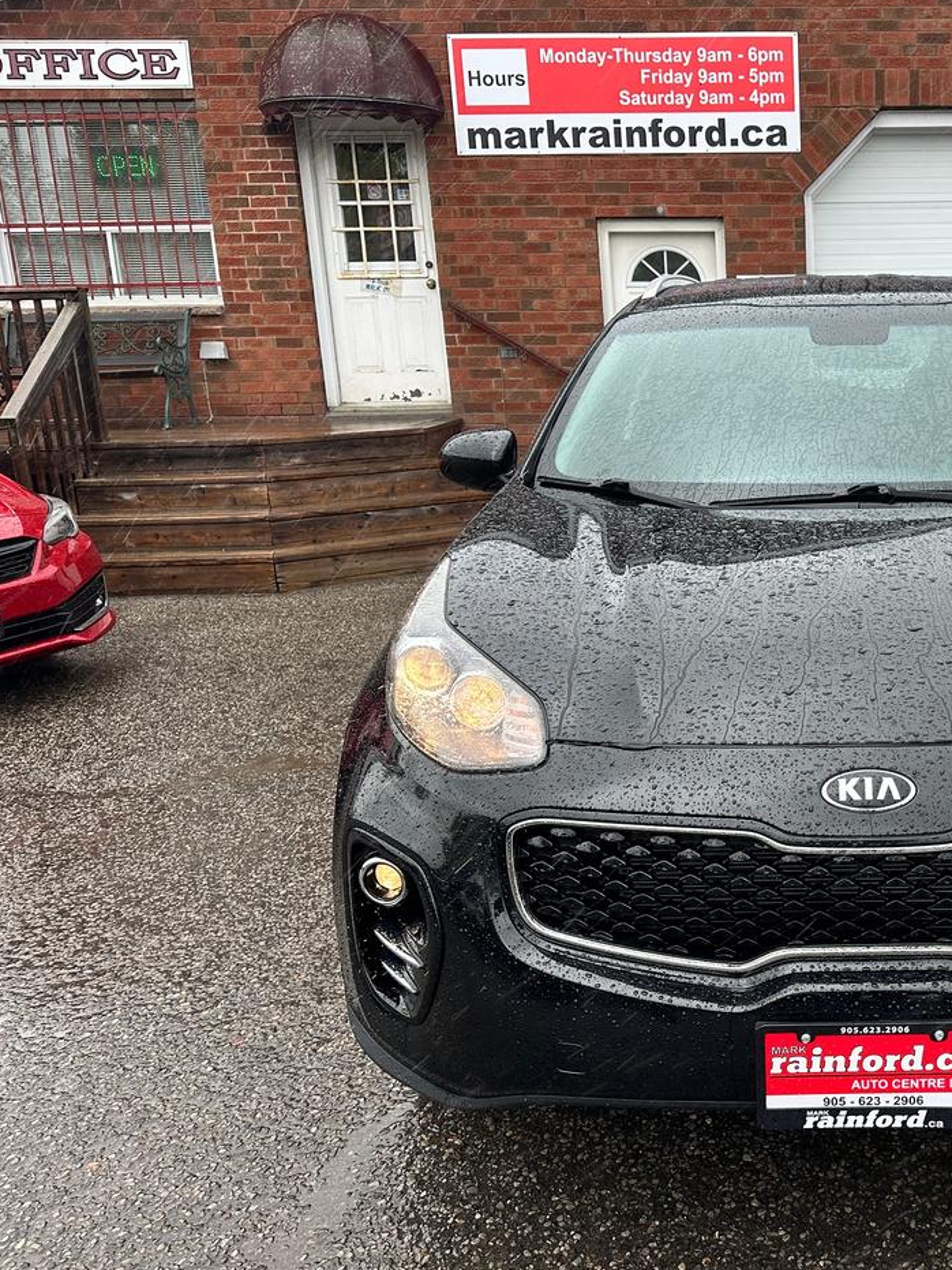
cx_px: 855
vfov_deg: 55.4
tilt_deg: -15.1
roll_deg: +0.7
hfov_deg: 39.8
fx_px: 1210
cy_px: 638
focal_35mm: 33
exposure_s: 1/241
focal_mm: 6.86
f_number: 1.78
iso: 64
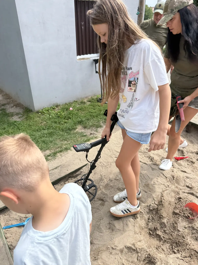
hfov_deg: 56.8
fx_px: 183
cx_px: 99
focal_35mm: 24
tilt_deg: -30.5
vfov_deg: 71.6
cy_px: 132
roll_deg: +0.7
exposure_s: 1/2801
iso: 100
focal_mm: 6.76
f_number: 1.78
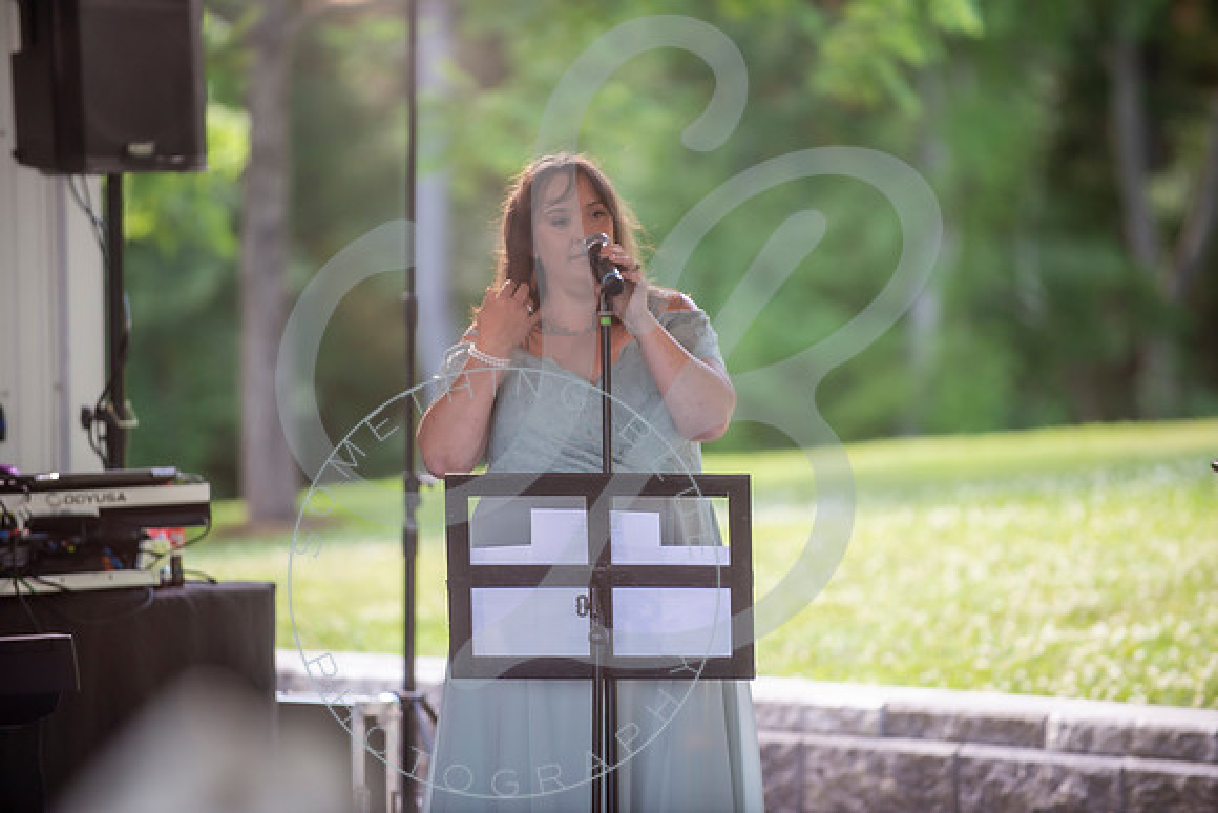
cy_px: 406
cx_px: 609
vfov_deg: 6.9
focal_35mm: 200
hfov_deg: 10.3
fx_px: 6768
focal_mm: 200
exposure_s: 1/200
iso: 320
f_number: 2.8
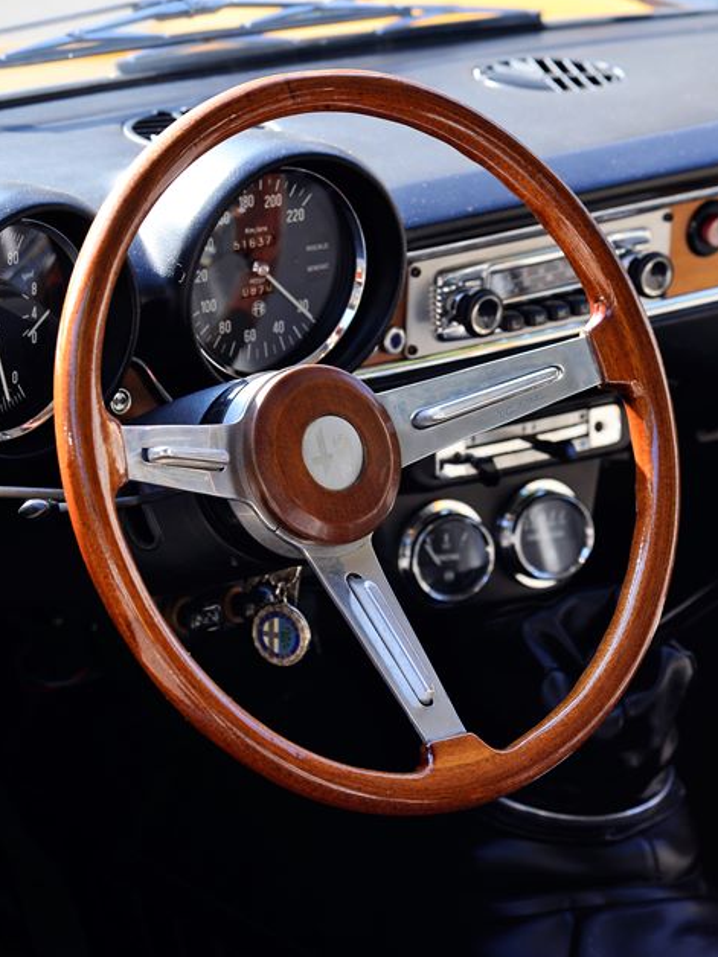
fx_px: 4867
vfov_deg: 11.2
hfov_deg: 8.4
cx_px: 335
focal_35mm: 176
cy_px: 472
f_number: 5.6
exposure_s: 1/125
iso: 200
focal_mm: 120
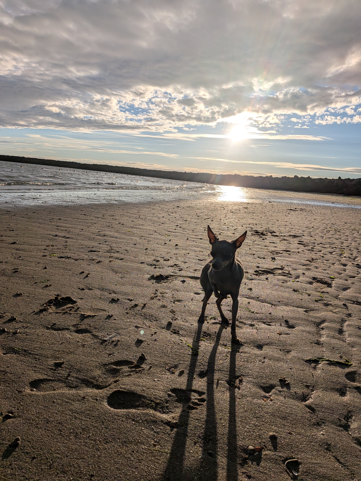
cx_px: 180
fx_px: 334
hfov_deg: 56.8
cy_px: 240
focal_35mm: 24
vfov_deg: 71.6
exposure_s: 1/5208
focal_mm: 4.53
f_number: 1.7
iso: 27
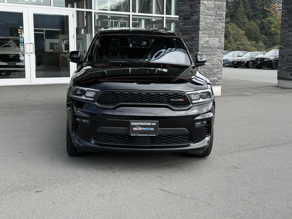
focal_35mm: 48
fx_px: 405
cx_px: 146
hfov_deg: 39.7
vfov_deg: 30.3
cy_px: 110
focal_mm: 6.76
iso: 100
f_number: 1.78
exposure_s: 1/1715
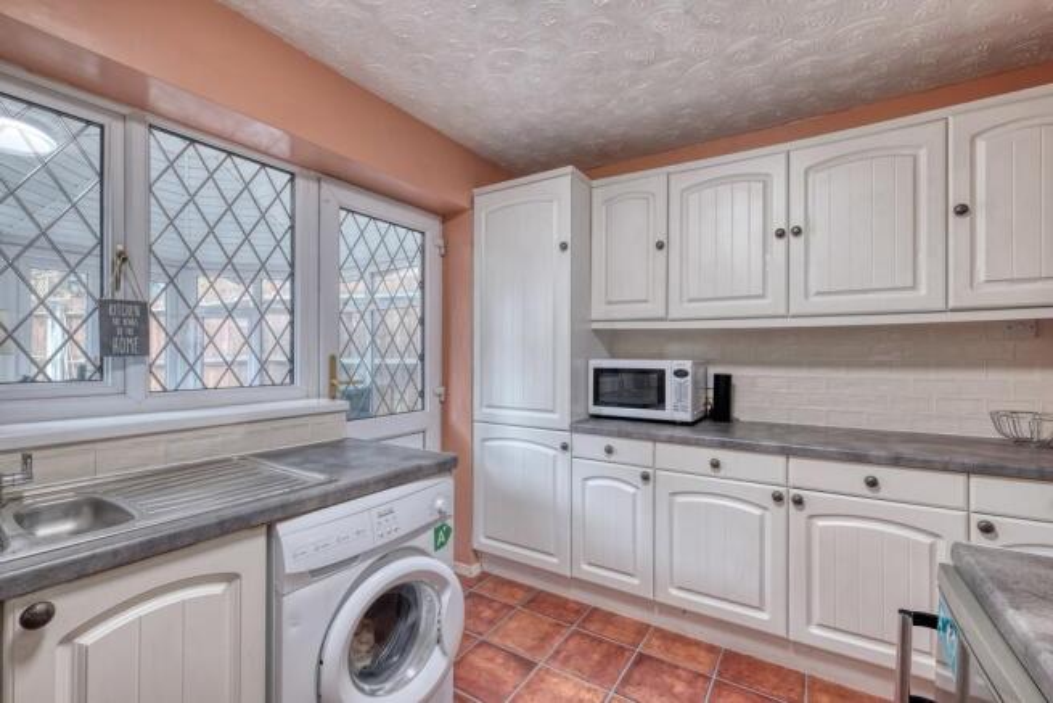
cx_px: 526
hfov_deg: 100.4
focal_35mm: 15
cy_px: 352
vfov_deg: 77.4
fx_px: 439
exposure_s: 1/4
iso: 250
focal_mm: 10
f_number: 8
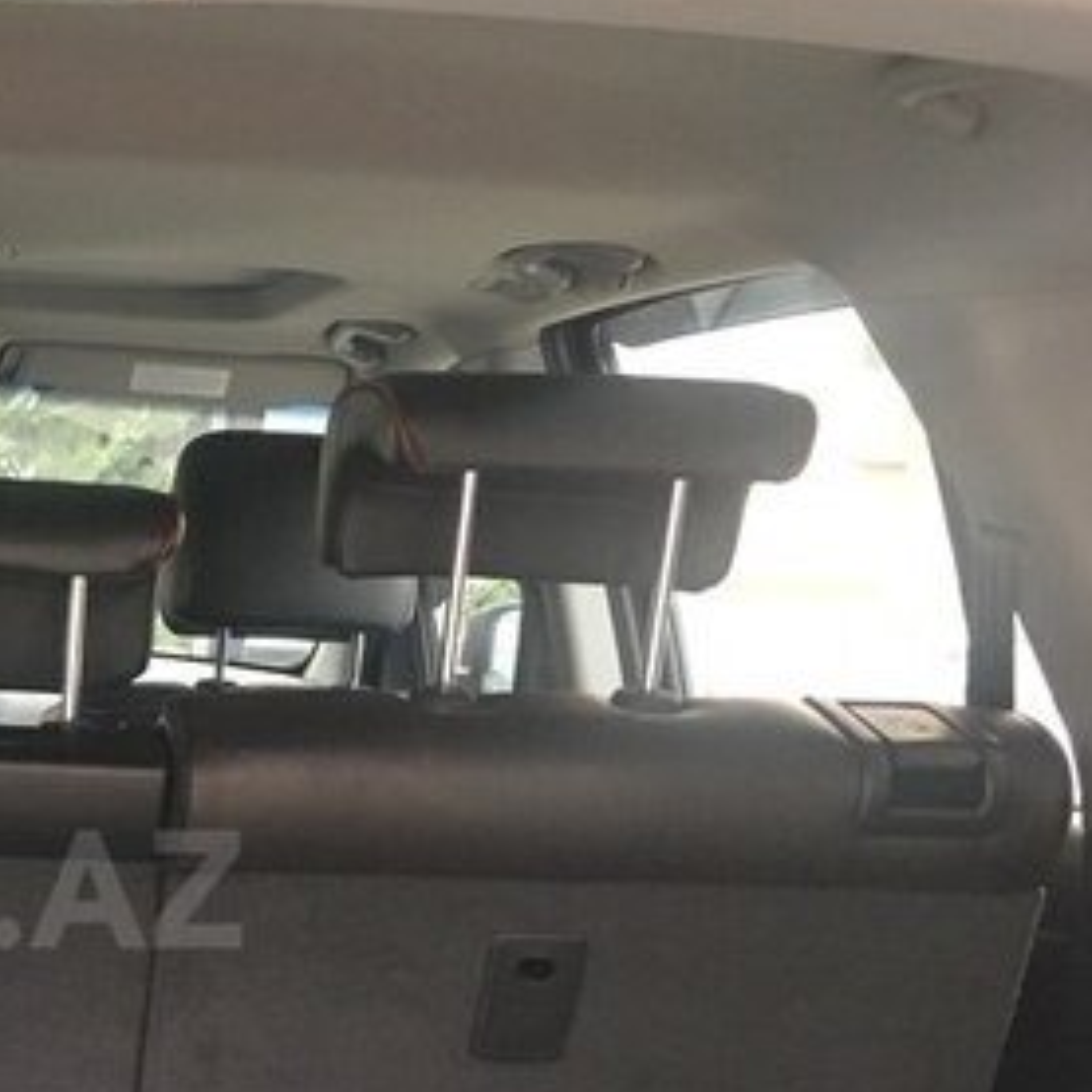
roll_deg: -3.8
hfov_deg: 25.7
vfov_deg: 27.5
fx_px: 2177
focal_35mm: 61
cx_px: -162
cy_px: 889
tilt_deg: -11.9
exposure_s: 1/33
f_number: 2.2
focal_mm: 4.15
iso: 160
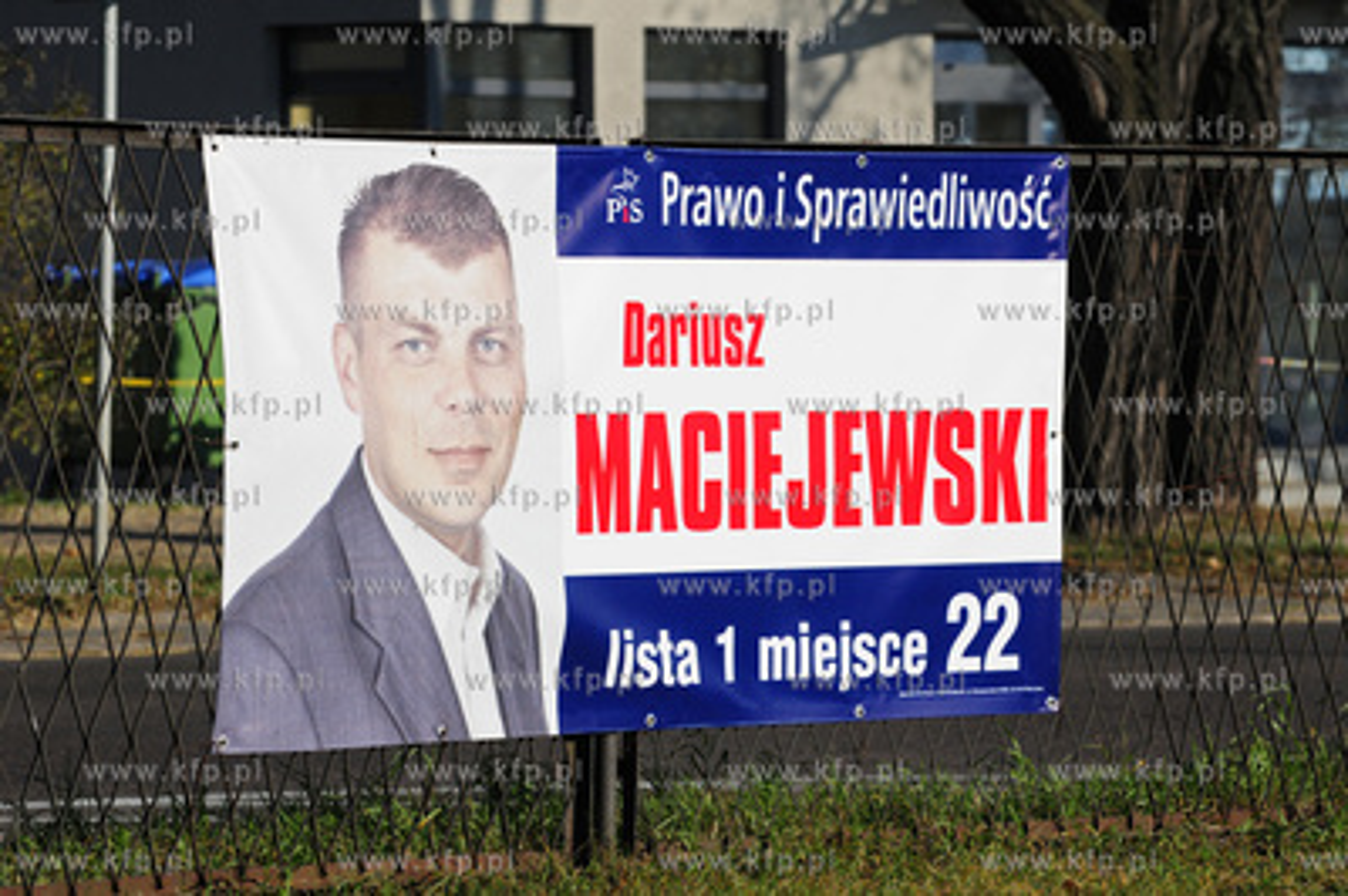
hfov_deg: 11.0
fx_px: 7015
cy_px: 448
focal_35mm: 188
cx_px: 674
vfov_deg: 7.3
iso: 250
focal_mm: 125
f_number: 8
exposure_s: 1/640
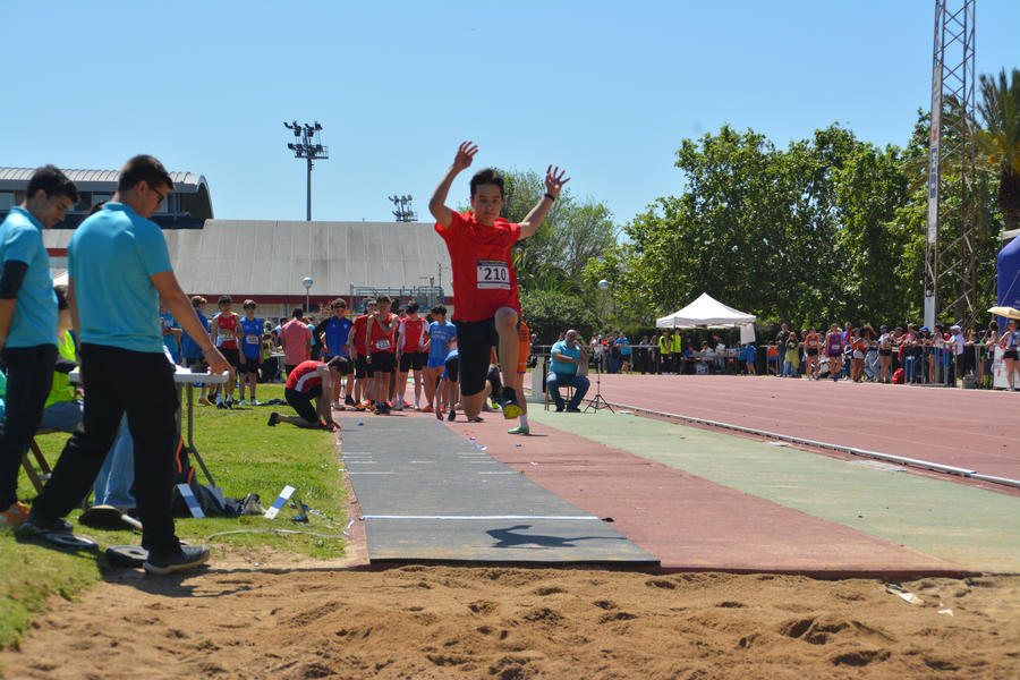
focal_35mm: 102
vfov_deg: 13.4
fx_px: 2890
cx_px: 510
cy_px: 340
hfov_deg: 20.0
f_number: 7.1
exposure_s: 1/2000
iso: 400
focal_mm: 68
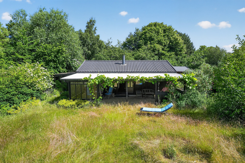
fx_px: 143
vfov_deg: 59.5
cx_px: 122
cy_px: 82
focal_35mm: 21
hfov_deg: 81.2
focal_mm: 21
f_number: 8
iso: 400
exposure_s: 1/250
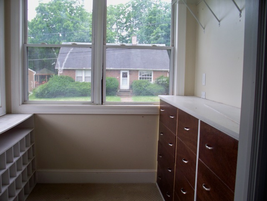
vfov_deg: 40.7
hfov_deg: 52.6
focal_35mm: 35
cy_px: 100
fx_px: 270
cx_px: 134
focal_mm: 7.54
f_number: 2.8
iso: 100
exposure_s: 1/30
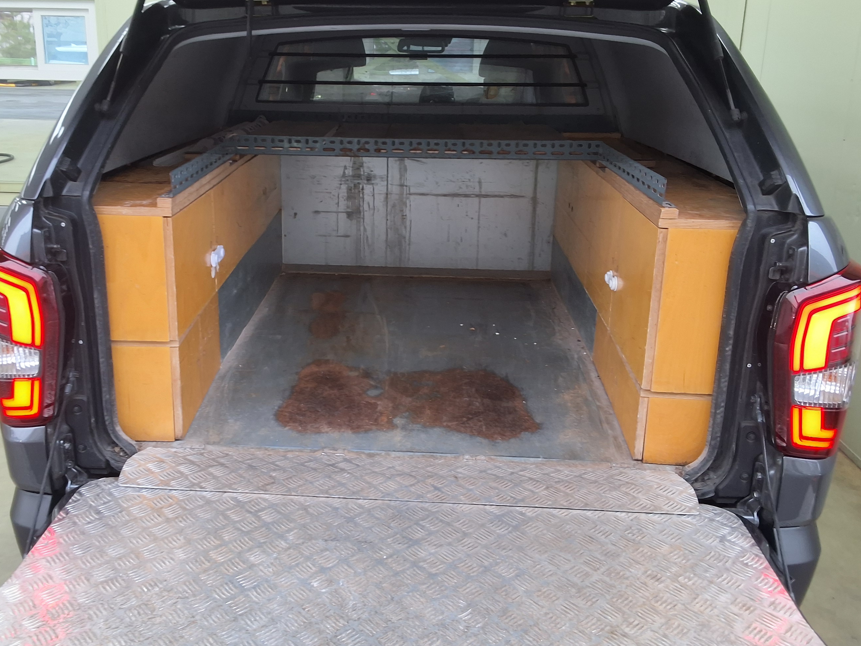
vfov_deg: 40.6
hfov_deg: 52.5
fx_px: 871
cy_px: 282
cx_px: 372
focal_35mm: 35
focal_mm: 2.91
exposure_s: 1/60
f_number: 1.9
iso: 40
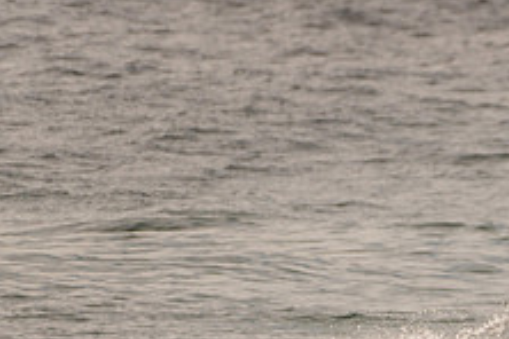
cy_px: 354
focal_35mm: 1603
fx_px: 22663
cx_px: 573
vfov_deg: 0.9
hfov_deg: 1.3
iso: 125
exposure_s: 1/2000
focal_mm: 500
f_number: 5.6
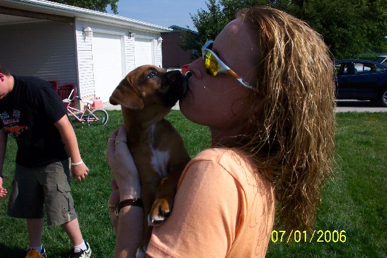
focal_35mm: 35
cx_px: 194
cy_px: 129
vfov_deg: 37.9
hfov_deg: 54.4
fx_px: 376
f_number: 9.5
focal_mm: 7.5
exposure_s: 1/250
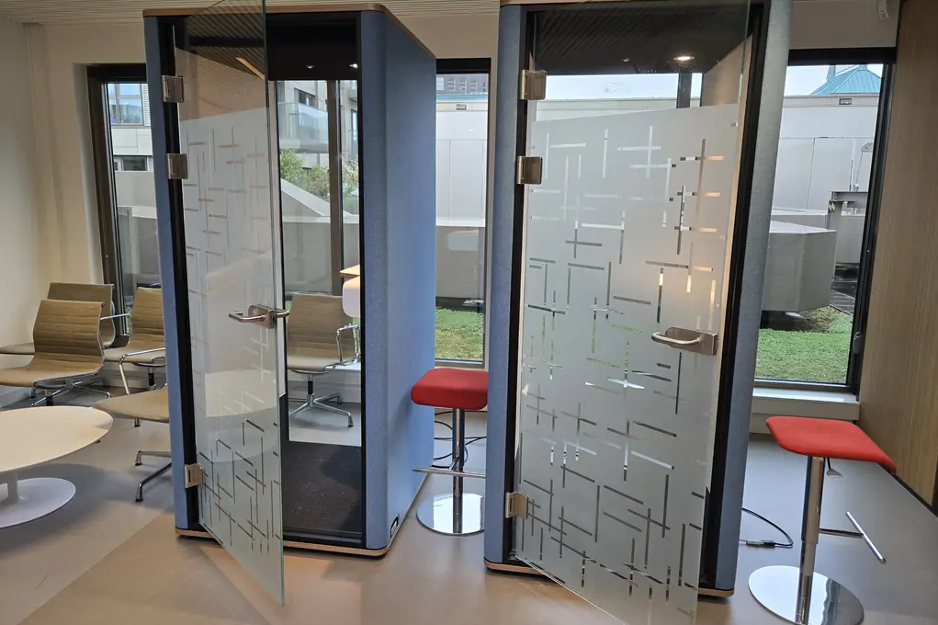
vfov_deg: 53.1
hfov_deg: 73.8
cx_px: 469
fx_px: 625
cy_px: 297
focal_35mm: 24
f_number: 1.8
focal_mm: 5.4
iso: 100
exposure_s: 1/100
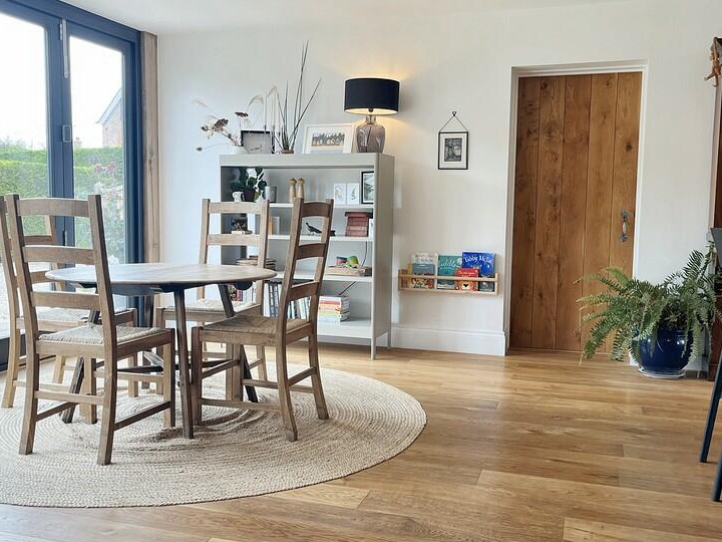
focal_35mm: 37
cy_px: 273
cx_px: 318
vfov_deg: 38.7
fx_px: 772
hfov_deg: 50.0
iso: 40
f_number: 1.6
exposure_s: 1/176
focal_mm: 5.1
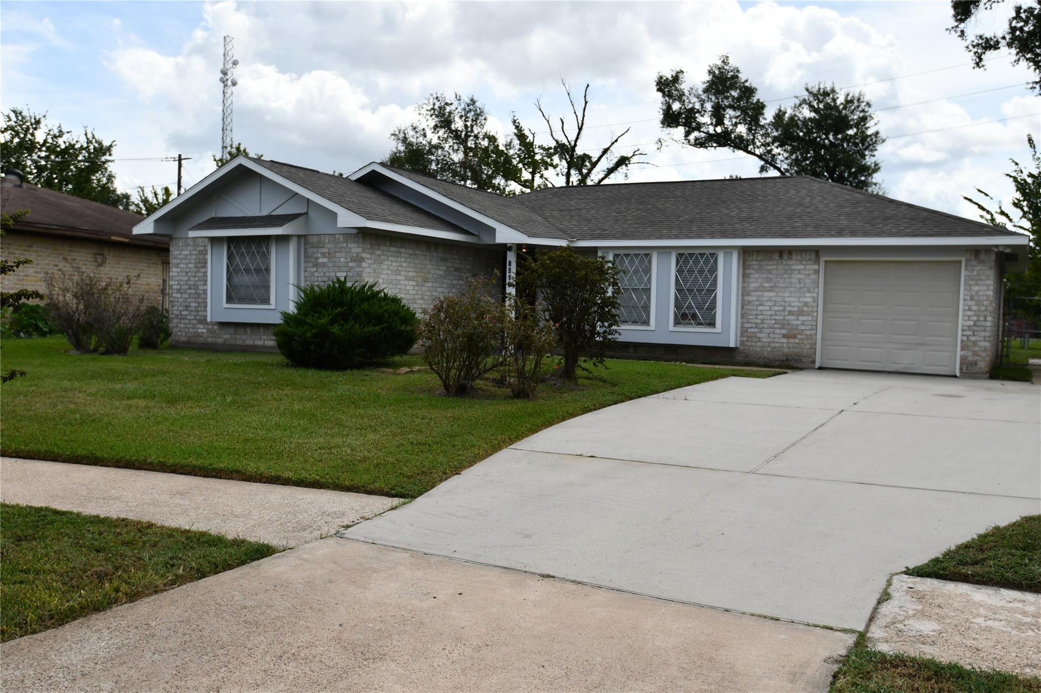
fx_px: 896
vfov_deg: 42.3
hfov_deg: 60.3
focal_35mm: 31
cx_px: 520
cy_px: 346
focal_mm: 26
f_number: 4.5
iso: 400
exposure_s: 1/4000
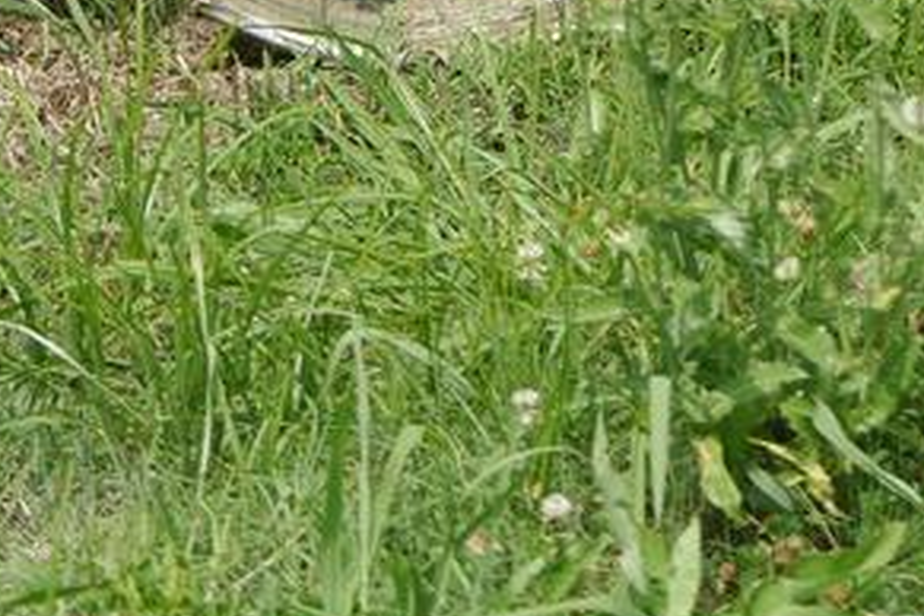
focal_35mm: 331
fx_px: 8495
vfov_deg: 4.0
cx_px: 1270
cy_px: -1437
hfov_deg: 6.2
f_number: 2.8
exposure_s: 1/200
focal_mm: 47
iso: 100
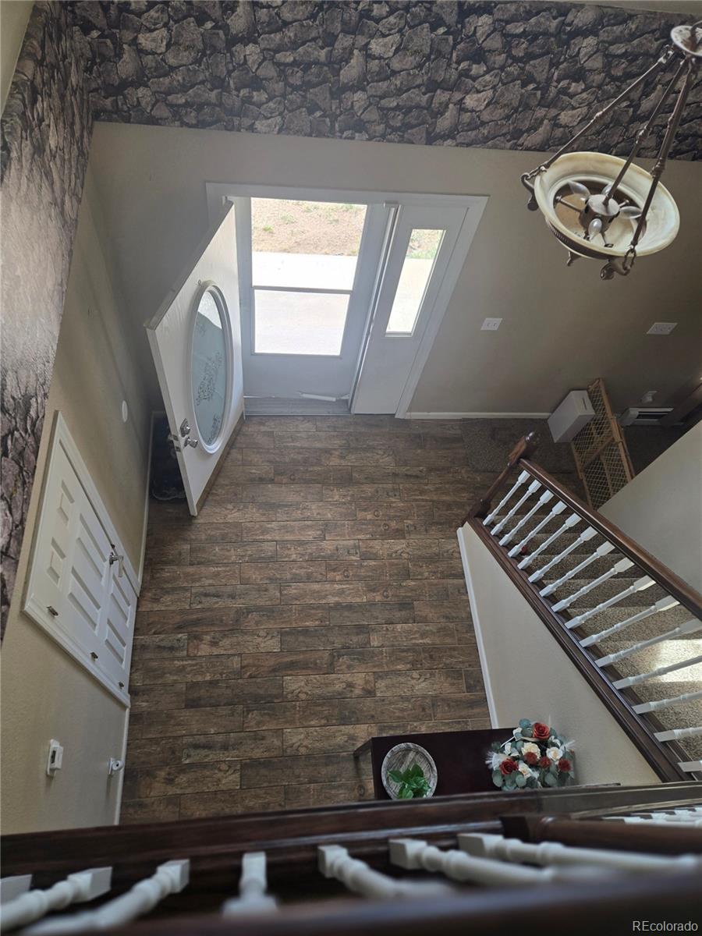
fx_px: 622
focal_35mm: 23
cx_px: 351
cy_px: 468
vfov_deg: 73.9
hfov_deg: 58.9
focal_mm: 5.4
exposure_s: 1/120
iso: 50
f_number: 1.8
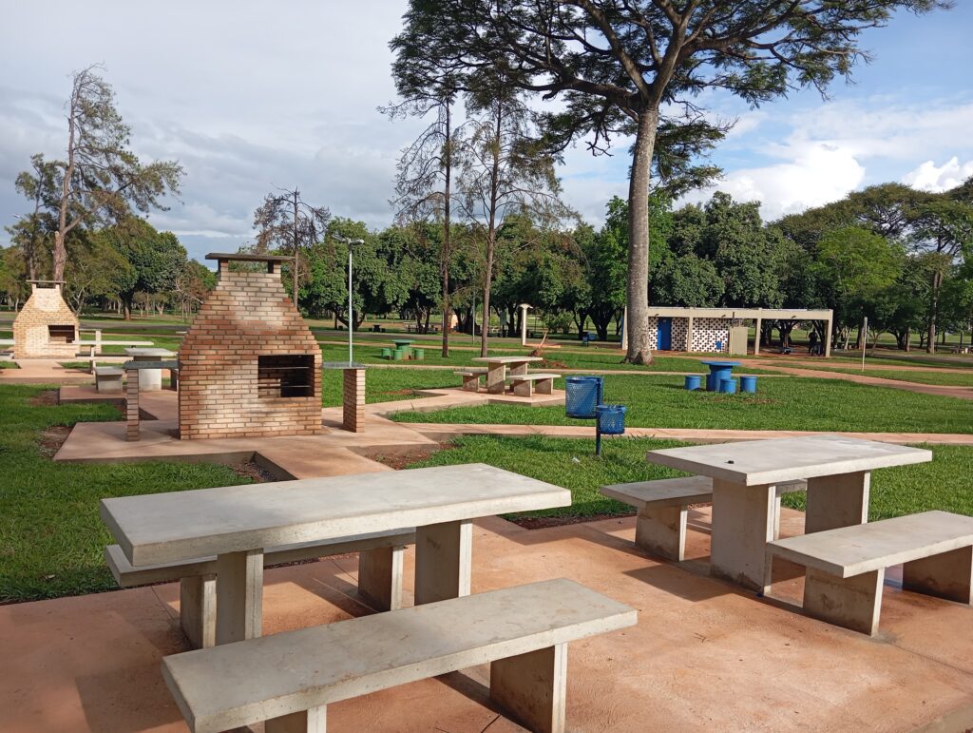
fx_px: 788
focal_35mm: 28
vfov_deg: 49.9
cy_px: 366
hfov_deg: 63.4
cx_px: 486
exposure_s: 1/508
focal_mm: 4.22
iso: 108
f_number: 1.8
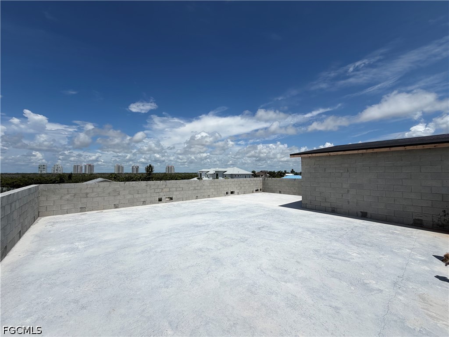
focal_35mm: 14
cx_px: 224
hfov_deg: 102.1
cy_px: 168
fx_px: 182
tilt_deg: +1.1
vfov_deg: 85.7
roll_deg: +0.0
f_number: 2.2
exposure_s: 1/2320
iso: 20
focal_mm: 2.22
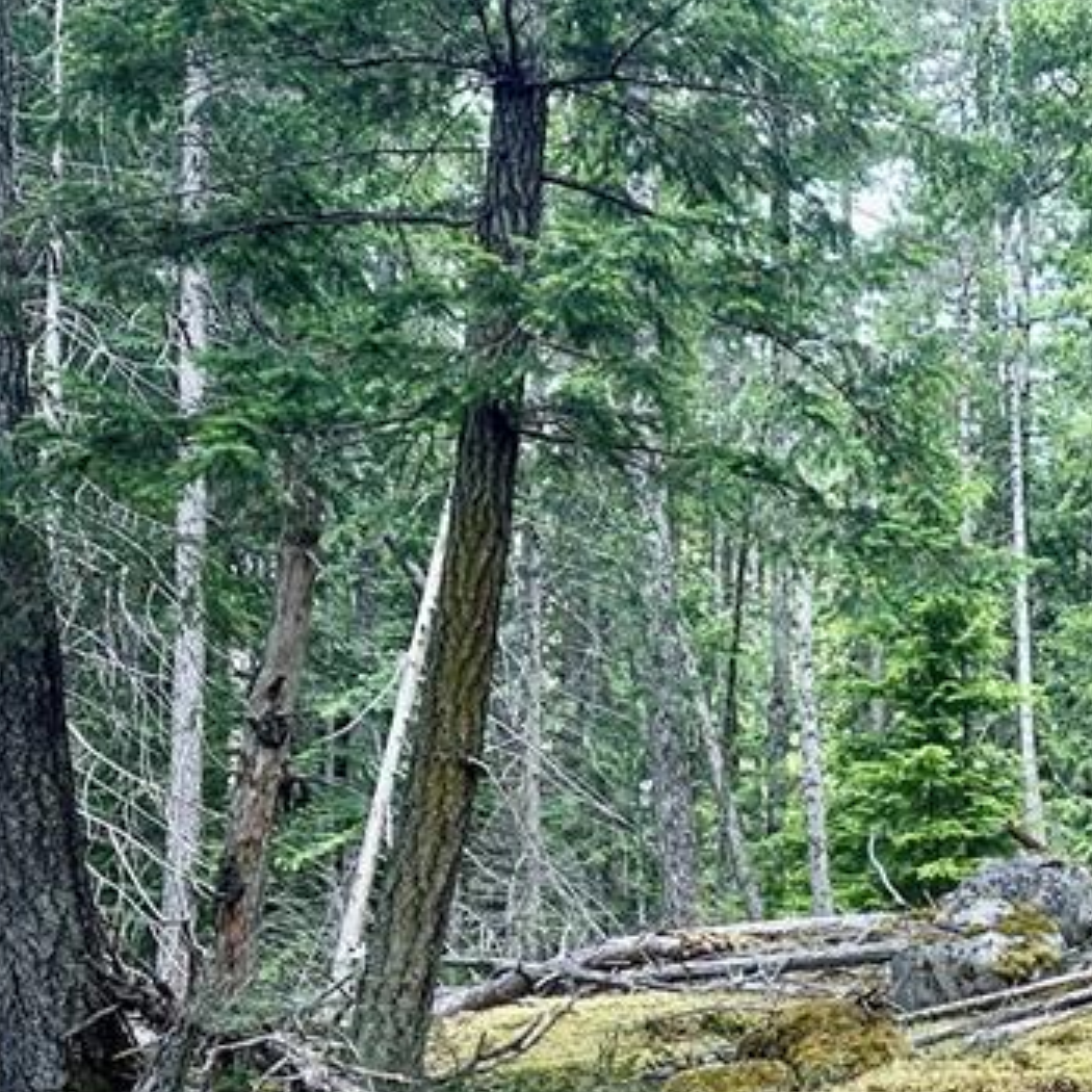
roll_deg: +1.2
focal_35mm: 62
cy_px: 1083
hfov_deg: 23.2
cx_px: 1560
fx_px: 2213
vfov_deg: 26.3
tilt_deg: +5.9
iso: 80
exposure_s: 1/317
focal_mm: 6.86
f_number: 1.78
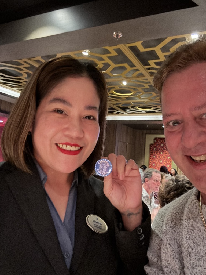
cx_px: 103
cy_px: 138
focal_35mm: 30
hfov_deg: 46.8
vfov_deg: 60.0
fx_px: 238
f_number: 1.9
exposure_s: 1/7
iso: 640
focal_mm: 2.69
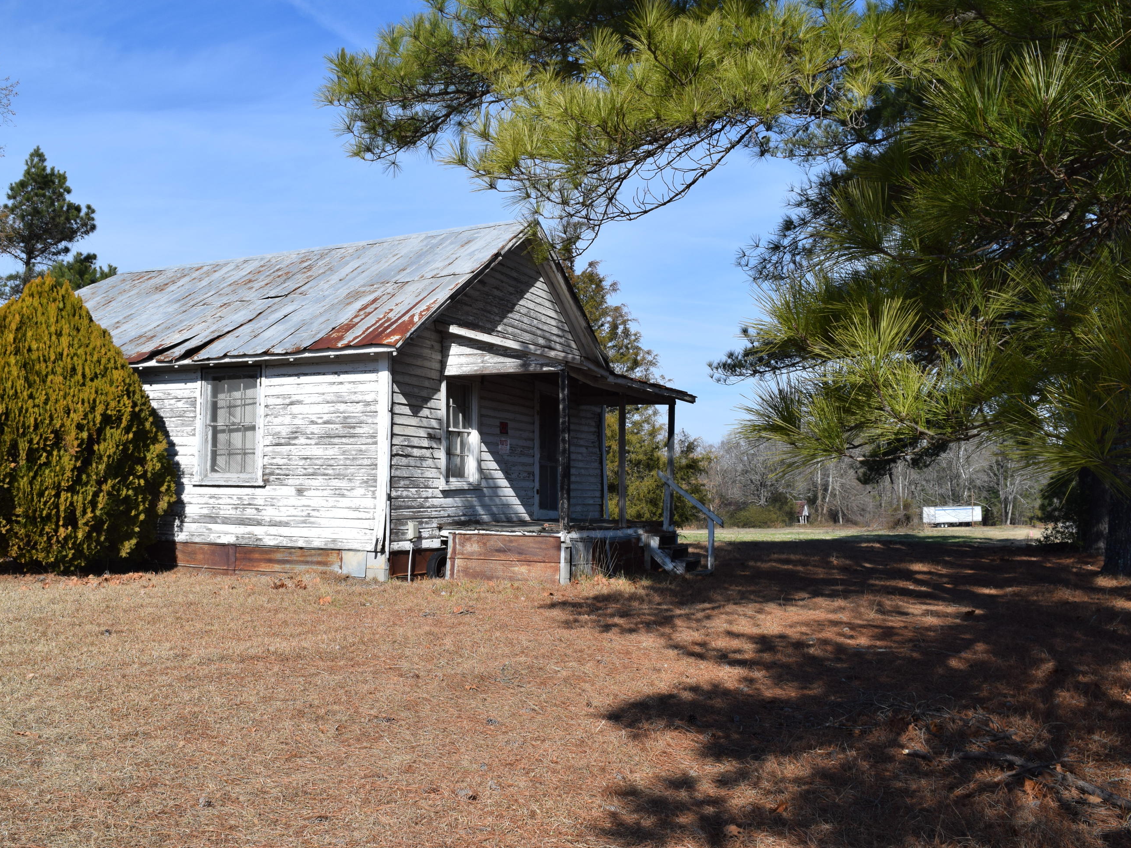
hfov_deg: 59.7
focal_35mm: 30
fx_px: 980
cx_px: 484
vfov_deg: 46.8
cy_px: 430
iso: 200
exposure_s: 1/400
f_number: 10
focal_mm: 18
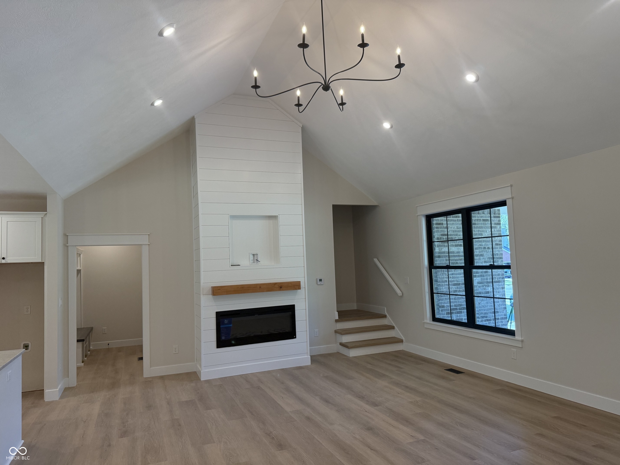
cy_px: 232
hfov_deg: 71.6
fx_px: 430
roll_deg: +2.4
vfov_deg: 56.8
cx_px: 310
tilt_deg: +4.6
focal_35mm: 24
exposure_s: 1/234
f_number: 1.78
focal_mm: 6.76
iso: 160
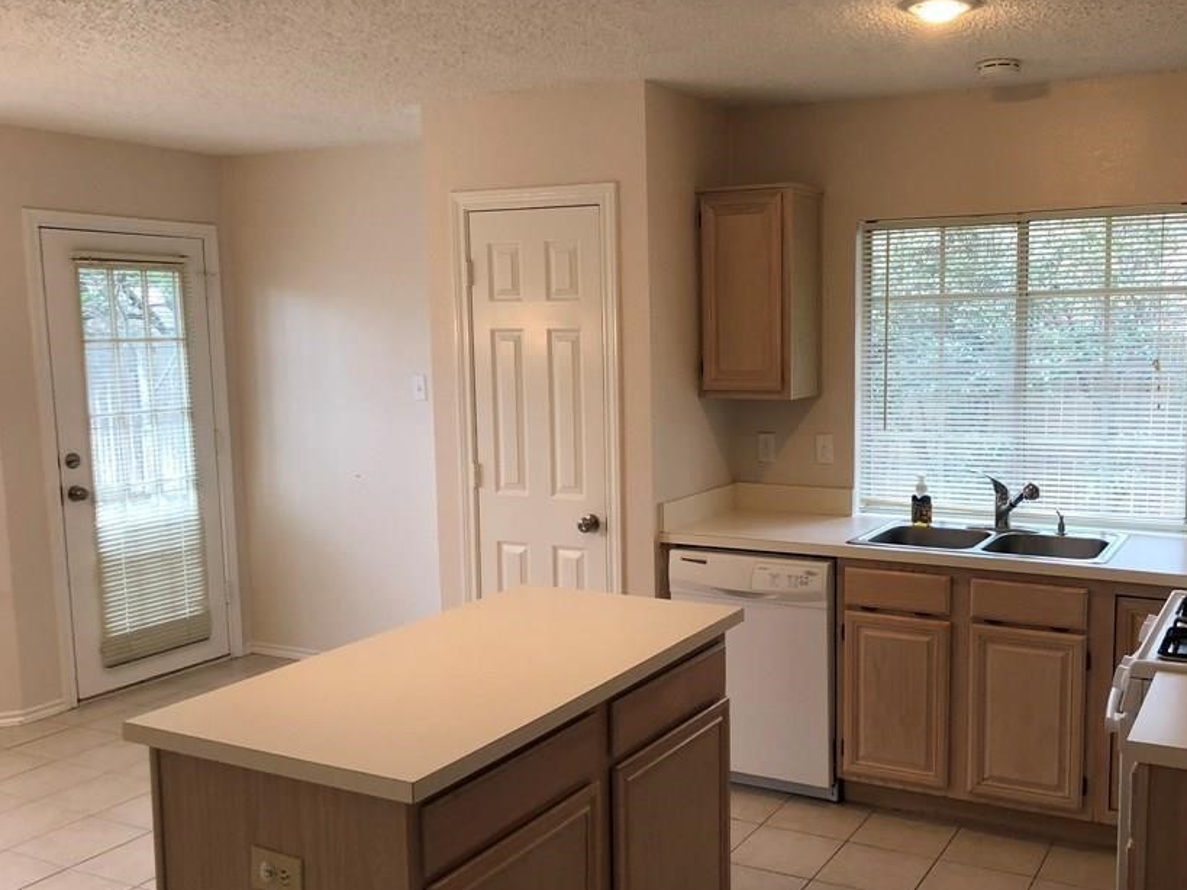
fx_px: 1200
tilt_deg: -6.8
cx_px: 717
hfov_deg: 52.2
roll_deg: +0.4
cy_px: 494
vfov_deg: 40.6
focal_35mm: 35
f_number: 1.8
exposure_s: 1/30
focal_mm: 4
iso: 32
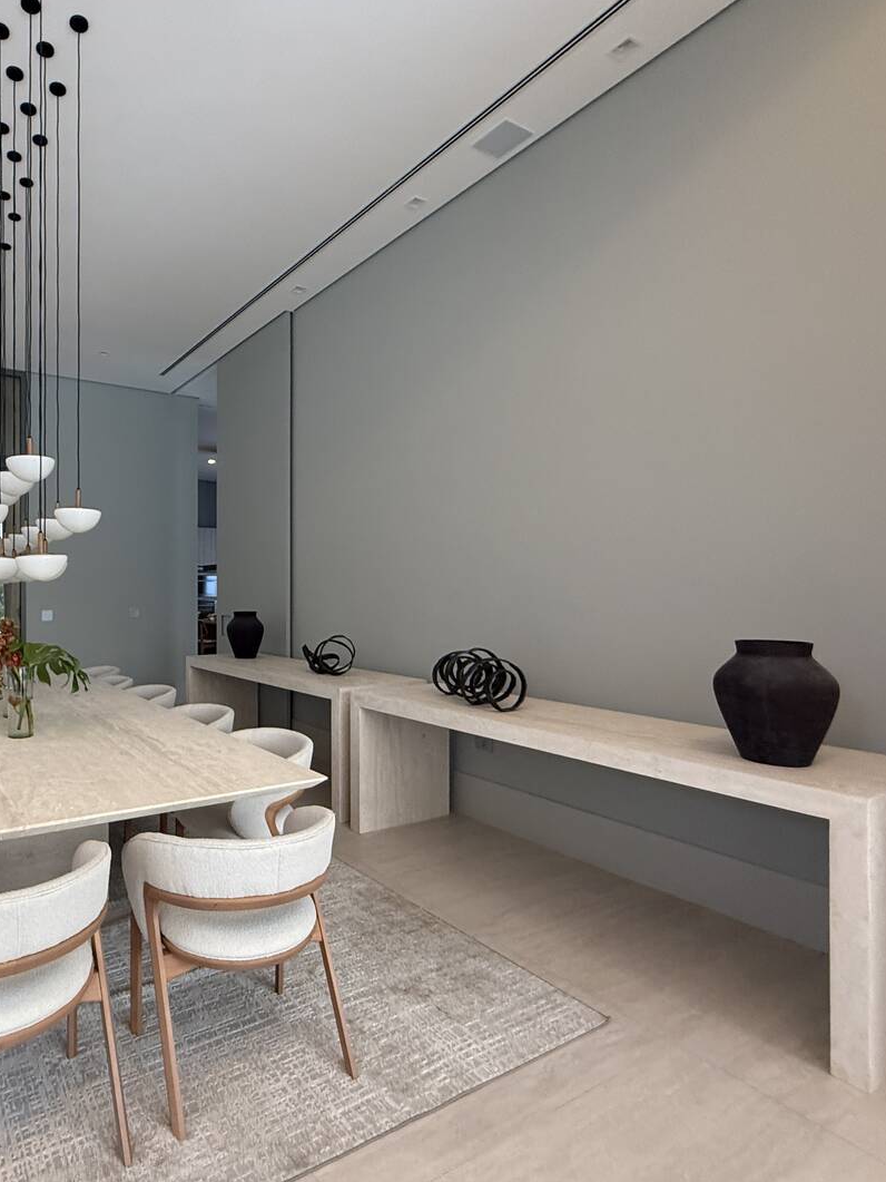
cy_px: 590
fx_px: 648
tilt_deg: +1.1
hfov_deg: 64.7
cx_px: 226
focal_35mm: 19
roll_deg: +0.0
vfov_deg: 84.7
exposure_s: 1/120
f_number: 2.2
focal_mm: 2.22
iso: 320
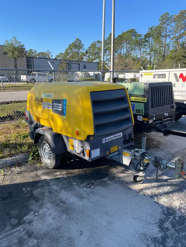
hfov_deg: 53.1
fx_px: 186
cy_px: 124
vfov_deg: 67.3
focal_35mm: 26
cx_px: 93
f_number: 1.6
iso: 32
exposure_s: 1/1335
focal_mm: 4.2
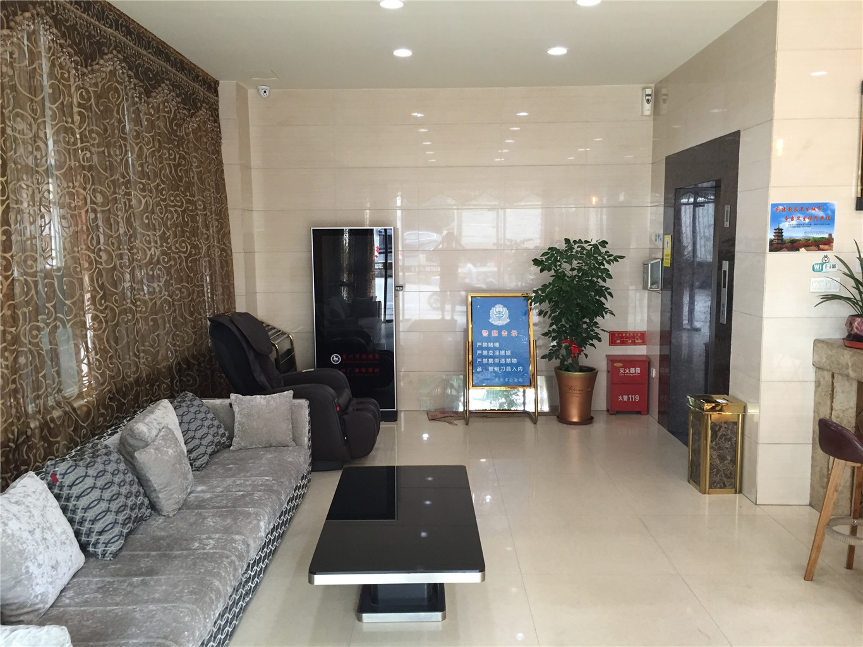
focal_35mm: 29
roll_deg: -0.5
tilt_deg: -6.9
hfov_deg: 61.7
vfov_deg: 48.2
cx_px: 432
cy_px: 324
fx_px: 723
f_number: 2.2
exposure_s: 1/33
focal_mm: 4.15
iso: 160
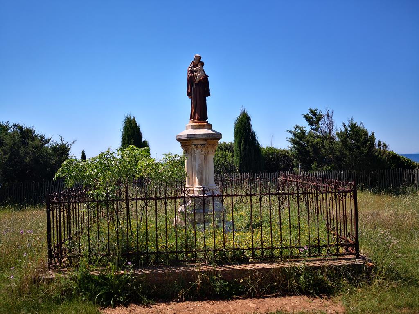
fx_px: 327
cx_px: 210
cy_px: 157
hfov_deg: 65.3
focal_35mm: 27
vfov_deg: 51.4
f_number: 1.6
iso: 50
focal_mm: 3.95
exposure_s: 1/2299
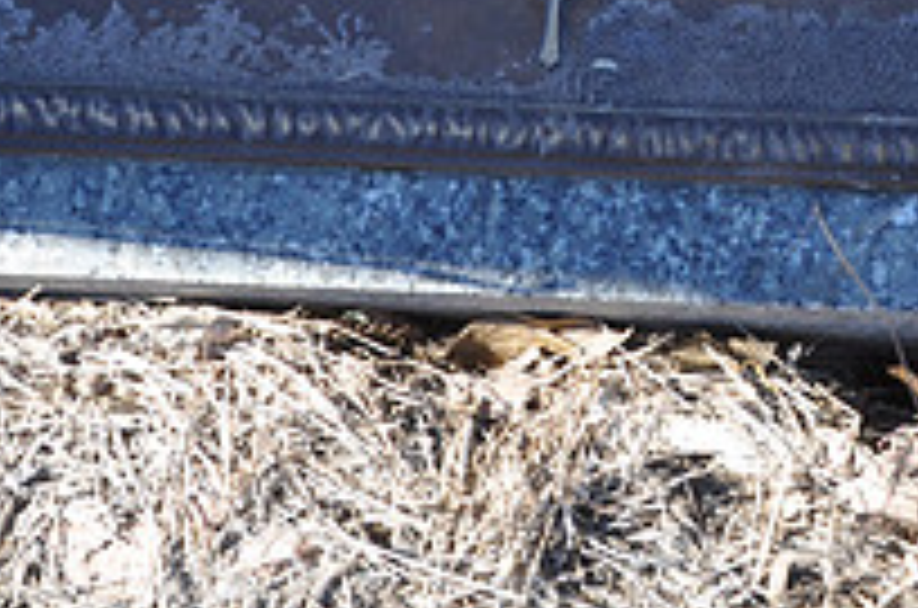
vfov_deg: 10.4
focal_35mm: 128
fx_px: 3256
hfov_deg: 15.9
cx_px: 729
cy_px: -214
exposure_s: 1/80
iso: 200
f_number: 9
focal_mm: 30
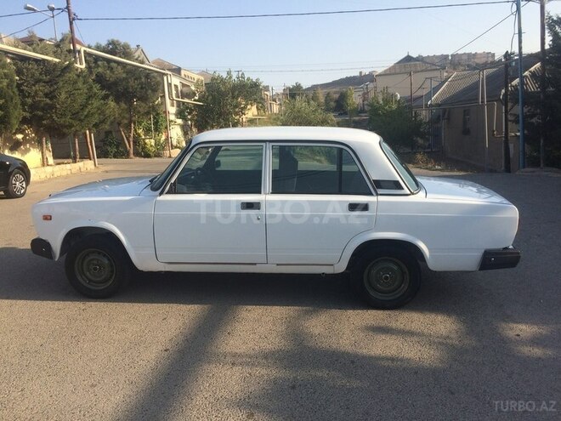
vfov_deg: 48.2
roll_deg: +3.0
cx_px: 280
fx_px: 470
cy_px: 210
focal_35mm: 29
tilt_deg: -11.0
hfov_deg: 61.7
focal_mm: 4.15
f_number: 2.2
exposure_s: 1/1282
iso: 32
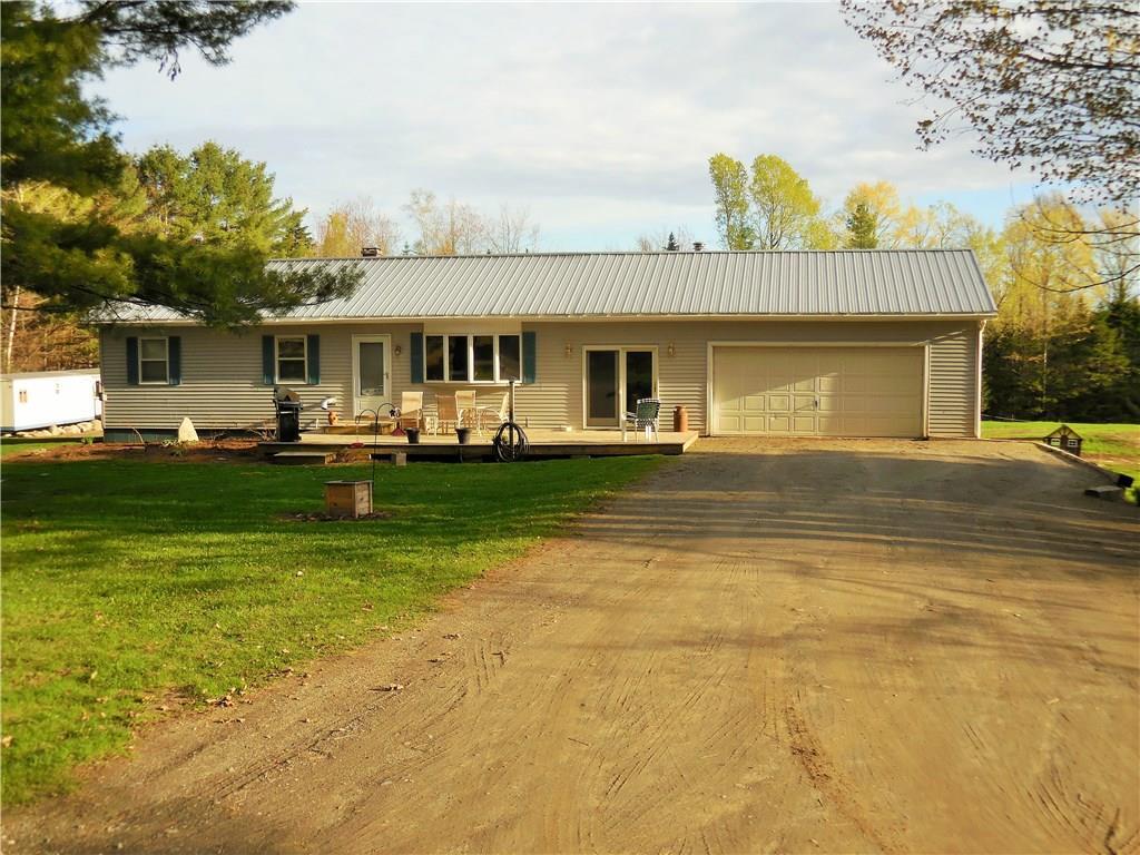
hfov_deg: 47.9
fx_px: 1284
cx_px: 570
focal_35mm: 39
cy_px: 428
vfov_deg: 36.8
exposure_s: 1/500
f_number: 3.9
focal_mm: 7
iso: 125
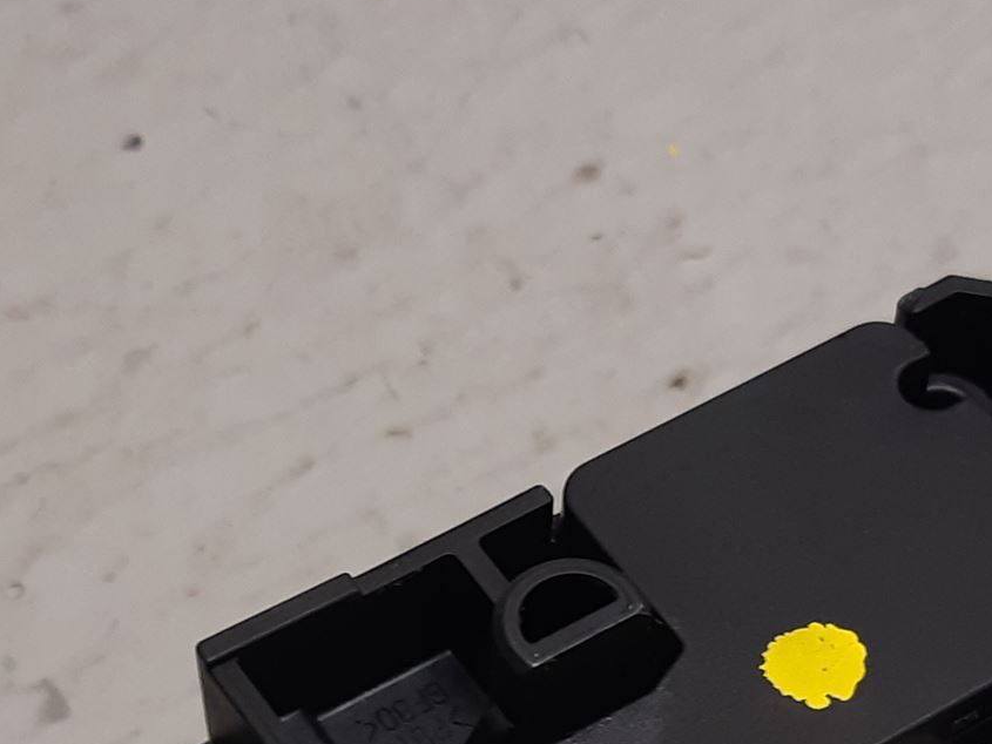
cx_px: 544
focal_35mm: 63
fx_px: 1806
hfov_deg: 30.7
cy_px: 790
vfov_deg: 22.2
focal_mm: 3.93
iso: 100
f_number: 1.7
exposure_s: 1/50
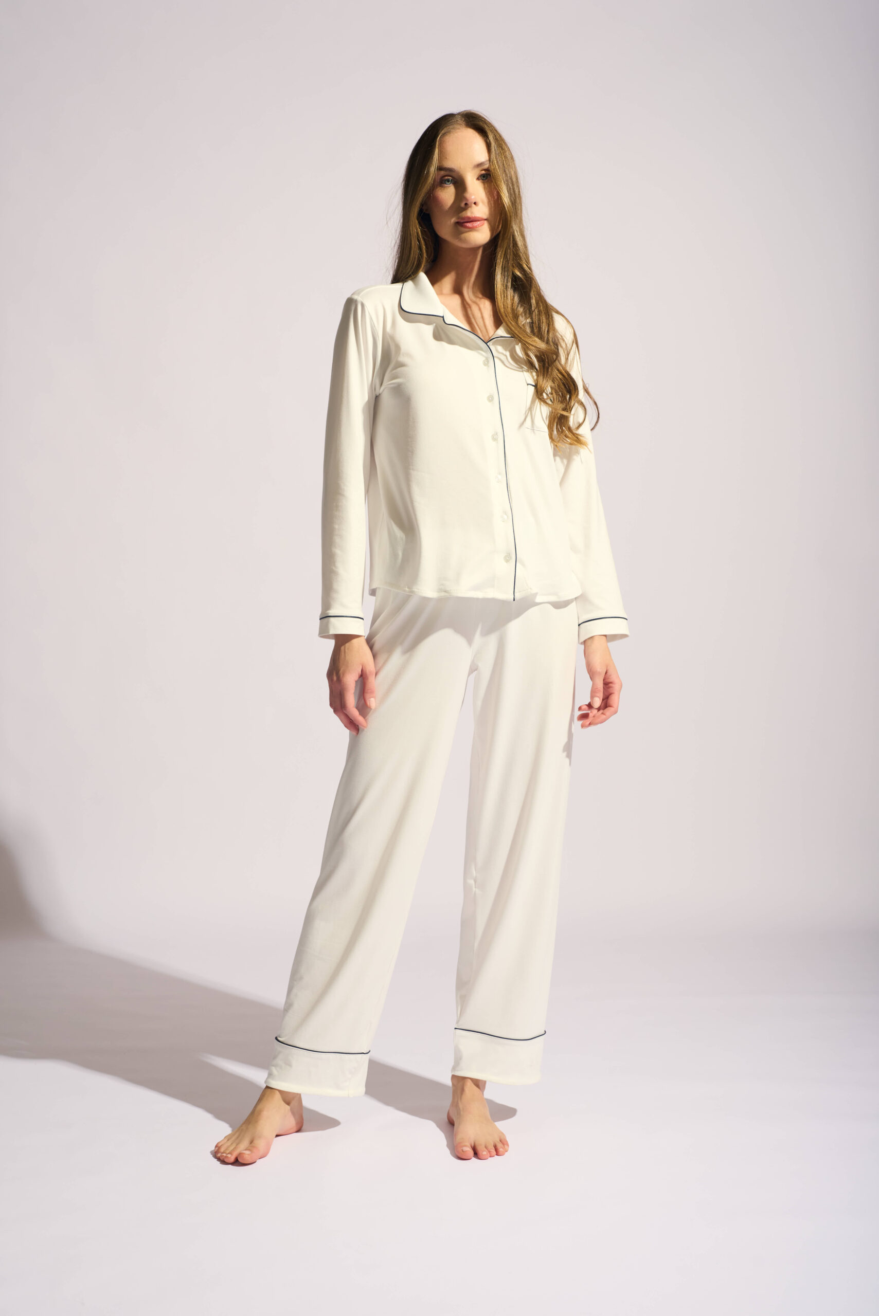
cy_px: 658
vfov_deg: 39.6
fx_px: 1829
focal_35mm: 50
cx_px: 440
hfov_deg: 27.0
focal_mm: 50
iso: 200
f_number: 7.1
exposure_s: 1/200
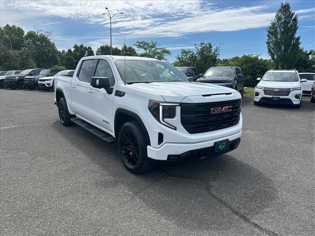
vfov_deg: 56.8
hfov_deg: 71.6
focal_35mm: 24
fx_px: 218
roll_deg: -0.2
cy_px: 118
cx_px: 158
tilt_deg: -9.9
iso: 80
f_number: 1.78
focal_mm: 6.86
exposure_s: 1/2410
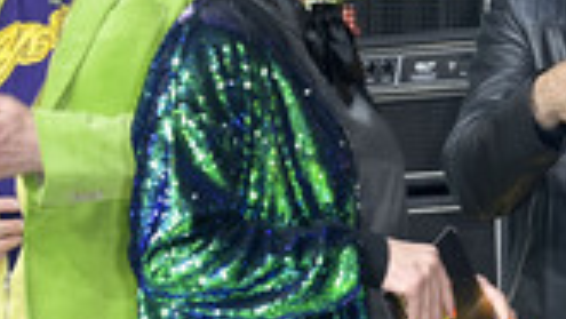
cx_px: 328
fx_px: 5165
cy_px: 89
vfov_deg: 3.5
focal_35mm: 344
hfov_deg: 6.3
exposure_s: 1/160
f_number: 5.6
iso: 1600
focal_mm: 120
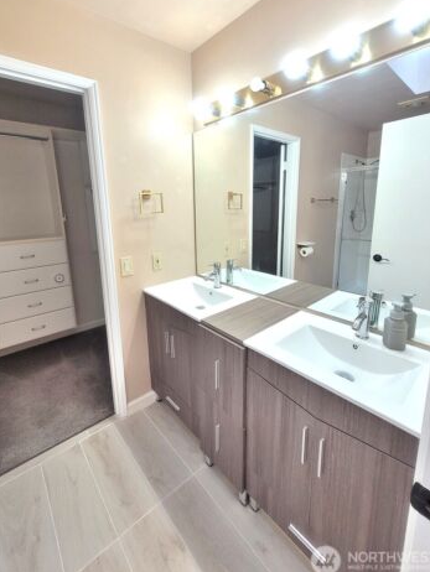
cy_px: 252
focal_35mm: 15
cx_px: 203
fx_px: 248
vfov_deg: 97.7
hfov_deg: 81.7
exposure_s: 1/60
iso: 80
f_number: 2.2
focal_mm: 1.74
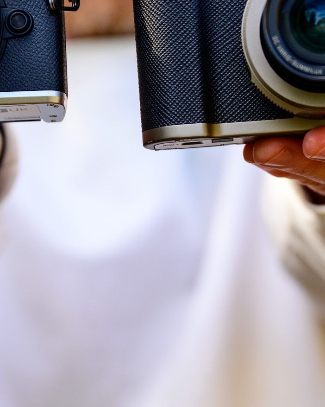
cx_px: 134
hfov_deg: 6.8
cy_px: 278
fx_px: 2730
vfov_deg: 8.5
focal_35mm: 227
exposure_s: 1/500
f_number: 3.2
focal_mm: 70
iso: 200
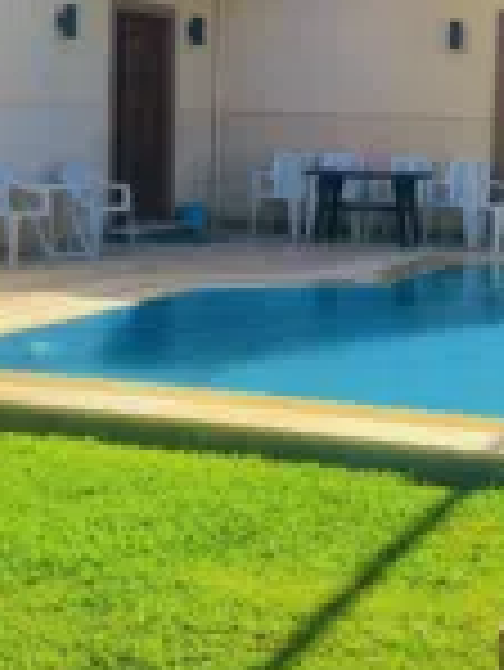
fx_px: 1454
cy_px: 198
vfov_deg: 25.8
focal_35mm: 75
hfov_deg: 19.7
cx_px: 238
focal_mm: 3.99
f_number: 1.8
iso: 20
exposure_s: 1/1312
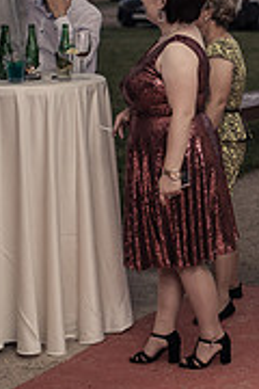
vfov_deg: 18.0
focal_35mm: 113
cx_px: 358
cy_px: 124
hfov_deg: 11.7
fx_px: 1219
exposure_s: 1/160
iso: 500
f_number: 1.4
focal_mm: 35
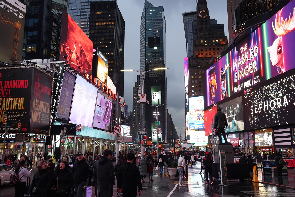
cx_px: 148
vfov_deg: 38.9
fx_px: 279
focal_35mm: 34
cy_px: 98
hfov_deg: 55.8
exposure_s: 1/100
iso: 2000
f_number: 10
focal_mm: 34
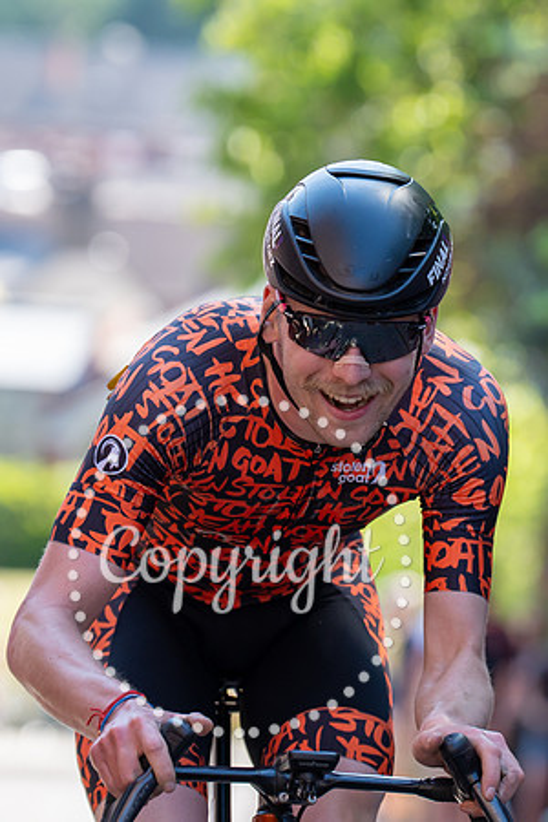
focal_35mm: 324
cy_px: 279
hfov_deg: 4.2
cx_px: 340
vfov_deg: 6.4
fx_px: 7389
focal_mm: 163
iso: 400
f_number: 3.5
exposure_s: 1/1000
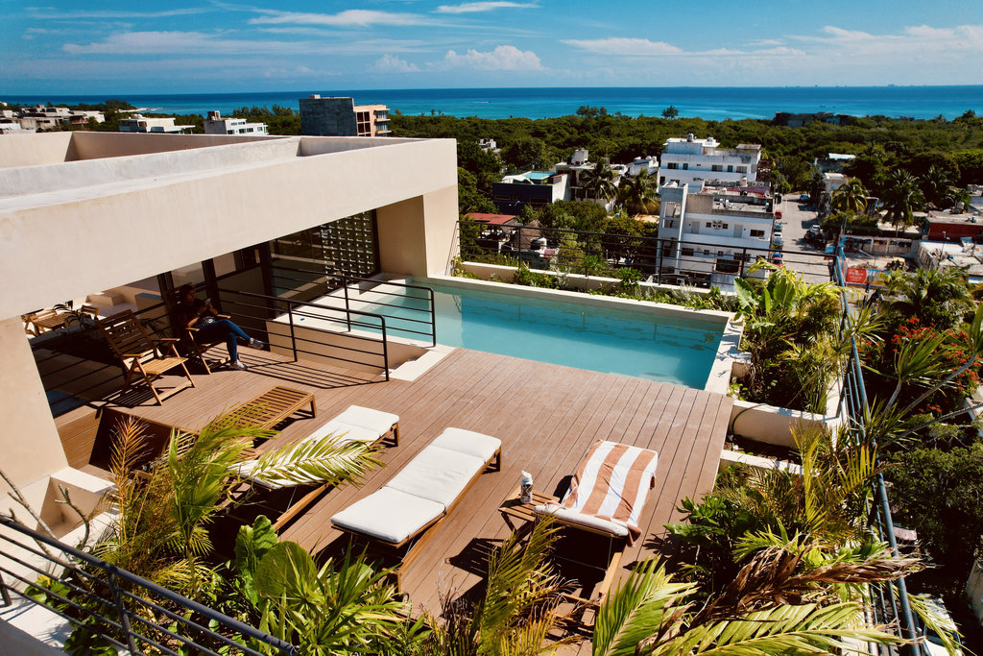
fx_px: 601
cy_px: 328
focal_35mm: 22
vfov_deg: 57.2
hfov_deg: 78.6
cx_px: 492
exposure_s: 1/5000
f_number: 2.8
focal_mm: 8.38
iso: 110
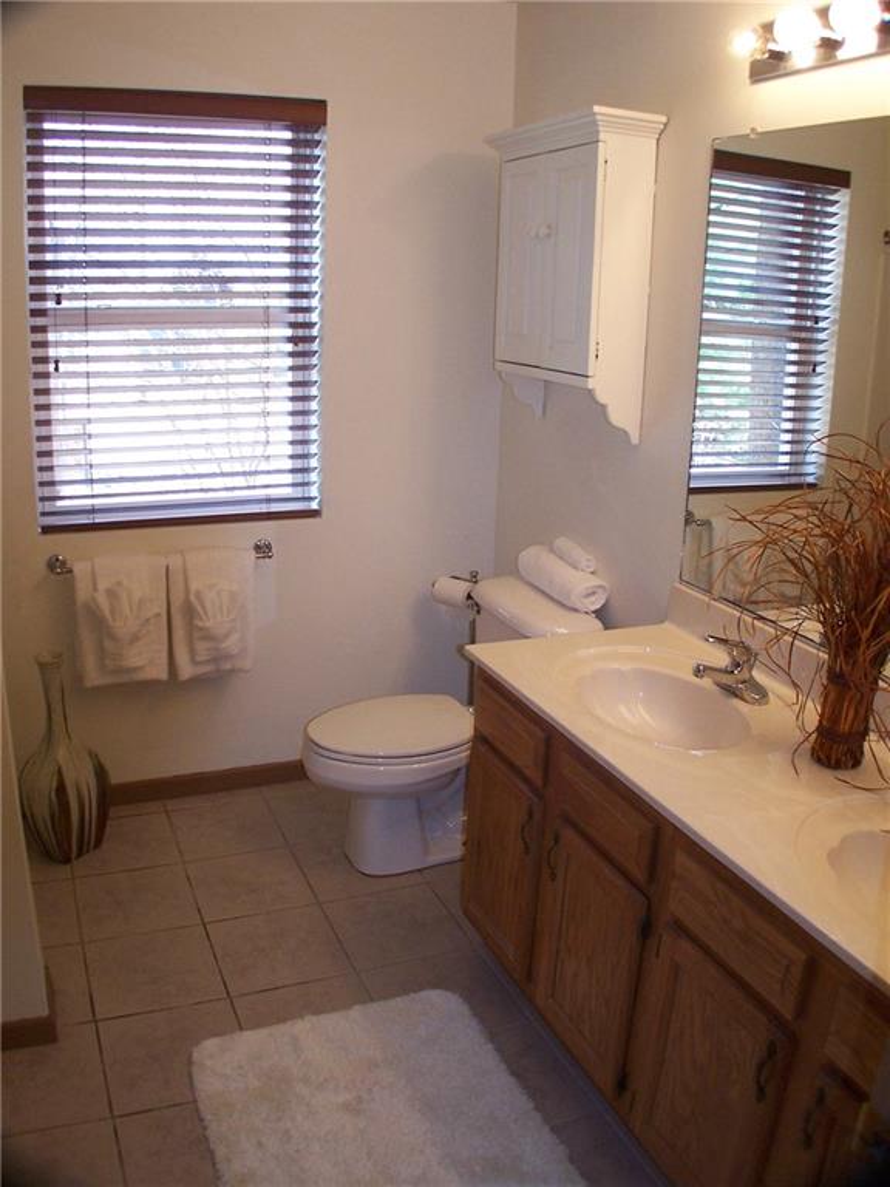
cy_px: 594
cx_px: 445
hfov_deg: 37.7
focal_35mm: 38
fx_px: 1303
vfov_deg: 49.0
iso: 140
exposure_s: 1/45
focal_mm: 6.3
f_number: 2.8
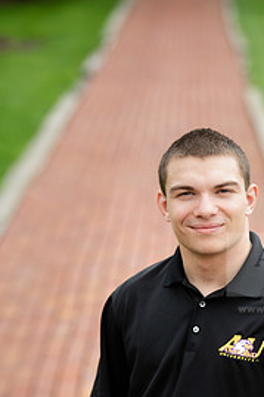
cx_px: 204
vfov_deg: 10.1
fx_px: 2247
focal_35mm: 204
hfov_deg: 6.7
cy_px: 325
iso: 80
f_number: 4
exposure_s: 1/200
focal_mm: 122
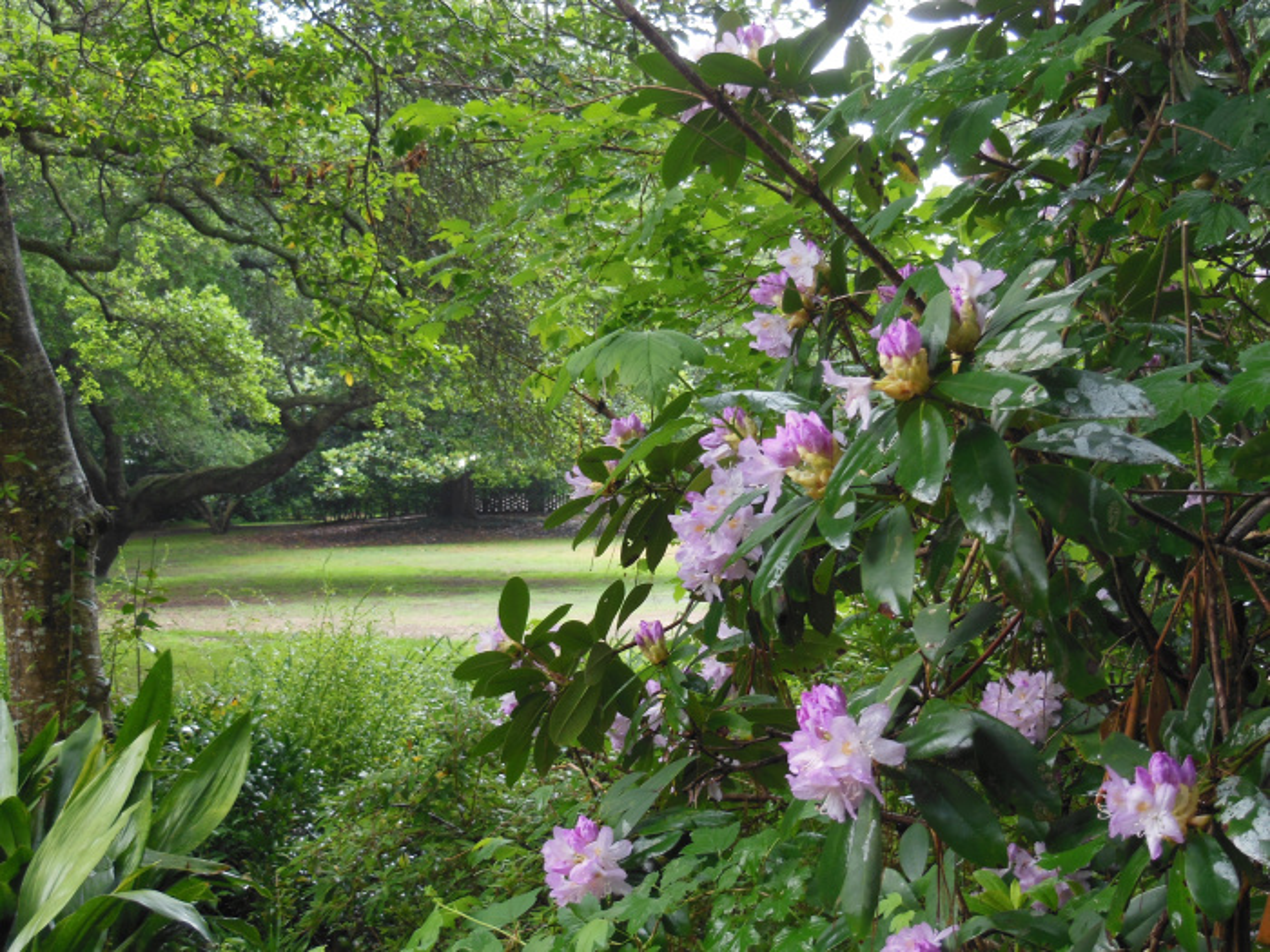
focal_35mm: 70
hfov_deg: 27.8
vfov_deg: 21.0
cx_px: 635
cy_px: 476
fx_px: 2568
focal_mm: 12.4
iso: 200
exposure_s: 1/30
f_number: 5.2
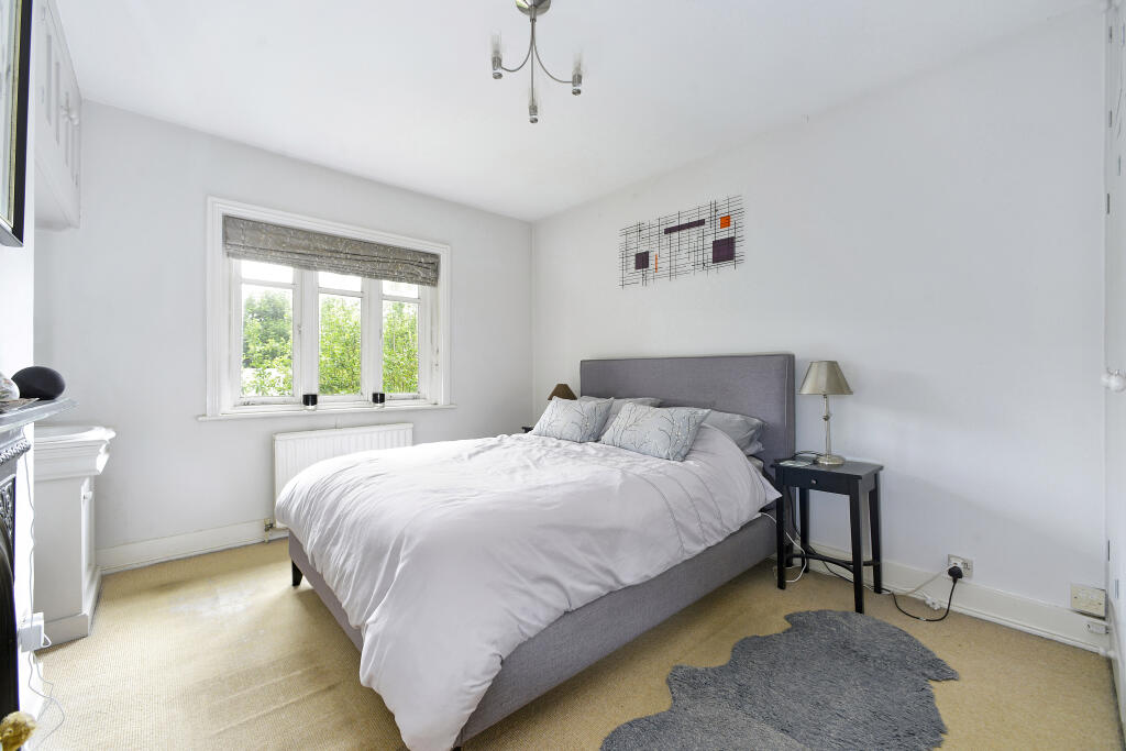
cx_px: 563
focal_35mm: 14
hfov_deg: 104.2
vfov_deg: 81.2
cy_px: 376
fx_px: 438
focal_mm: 14
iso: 400
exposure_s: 1/60
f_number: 7.1
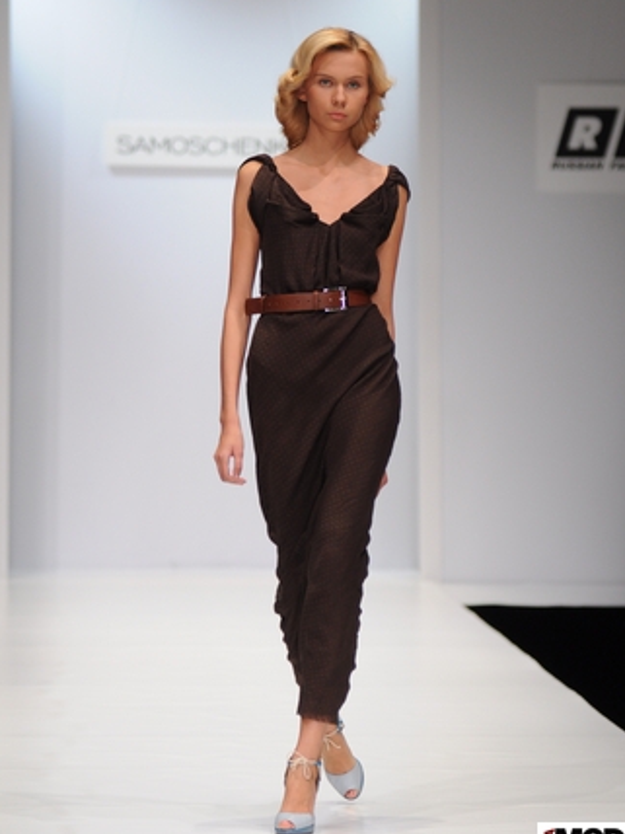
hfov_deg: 7.6
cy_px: 372
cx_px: 334
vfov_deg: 10.1
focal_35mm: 196
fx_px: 4718
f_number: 3.2
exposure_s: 1/250
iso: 800
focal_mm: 112
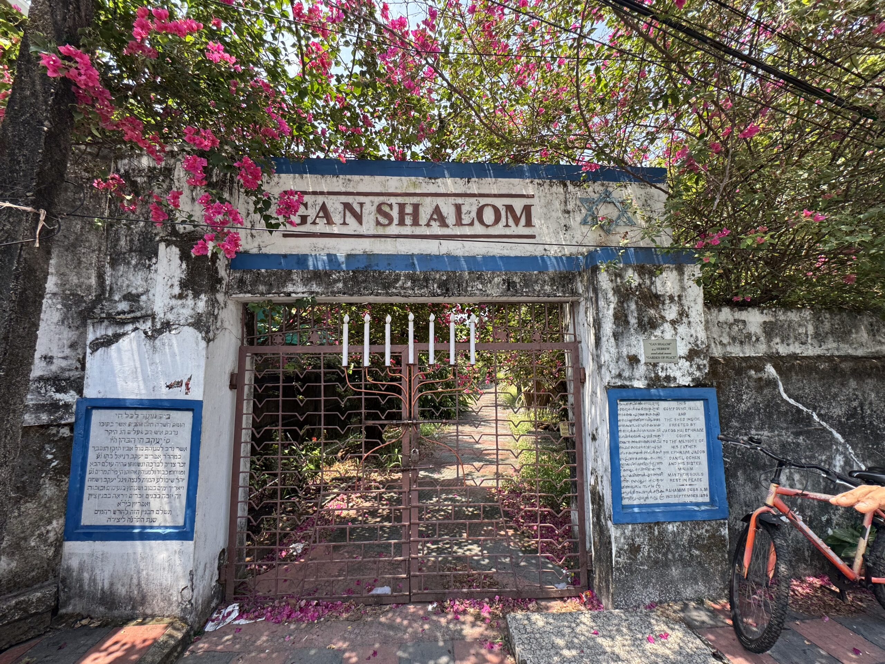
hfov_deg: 102.1
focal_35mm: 14
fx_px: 358
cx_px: 442
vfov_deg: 85.7
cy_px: 332
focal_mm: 2.22
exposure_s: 1/346
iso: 40
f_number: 2.2
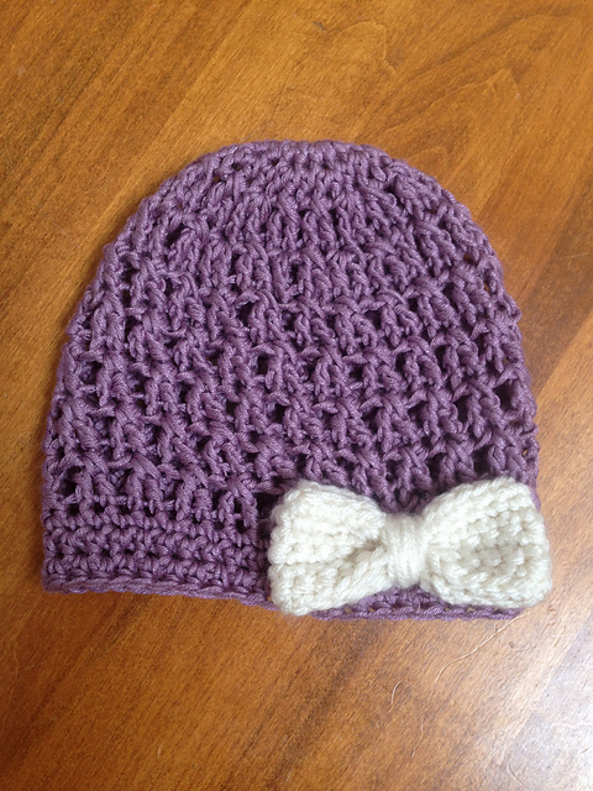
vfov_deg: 55.4
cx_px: 296
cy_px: 396
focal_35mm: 33
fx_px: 754
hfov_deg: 42.9
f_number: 2.4
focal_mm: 4.13
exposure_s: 1/60
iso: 64
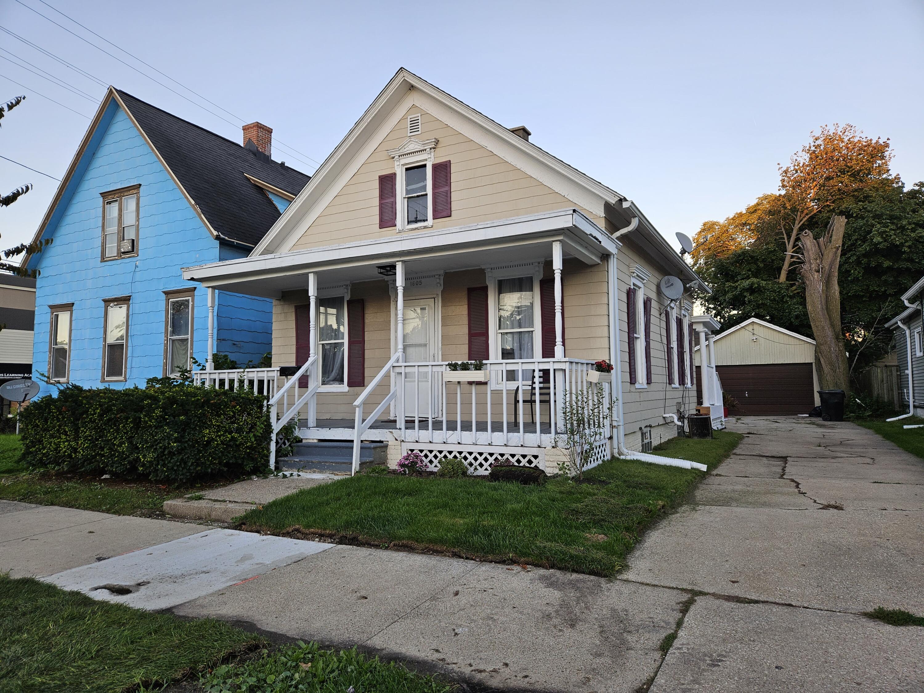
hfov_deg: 73.9
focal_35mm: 23
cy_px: 346
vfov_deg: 58.9
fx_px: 614
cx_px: 462
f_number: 1.8
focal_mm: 5.4
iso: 50
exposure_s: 1/180
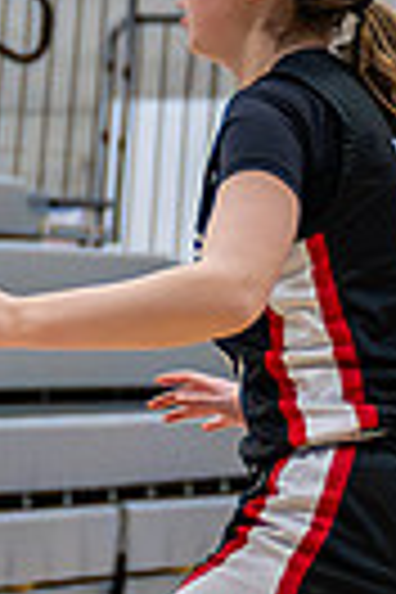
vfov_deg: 5.0
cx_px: -497
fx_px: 6847
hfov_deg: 3.3
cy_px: 206
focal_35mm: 415
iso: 6400
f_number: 2.8
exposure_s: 1/1000
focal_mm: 52
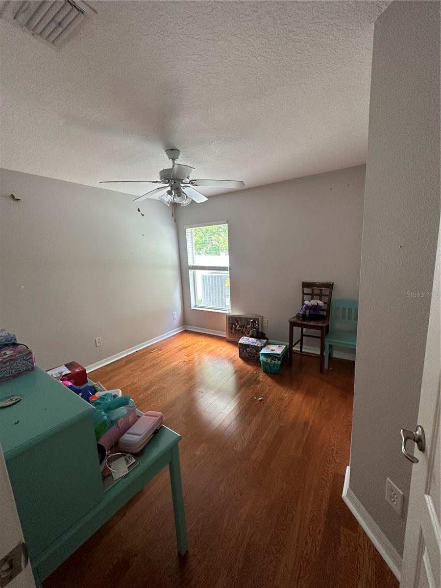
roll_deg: +2.4
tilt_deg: -10.8
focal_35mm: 14
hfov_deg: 85.7
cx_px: 220
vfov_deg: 102.1
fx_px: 238
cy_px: 294
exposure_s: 1/99
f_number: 2.2
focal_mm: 2.22
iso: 250
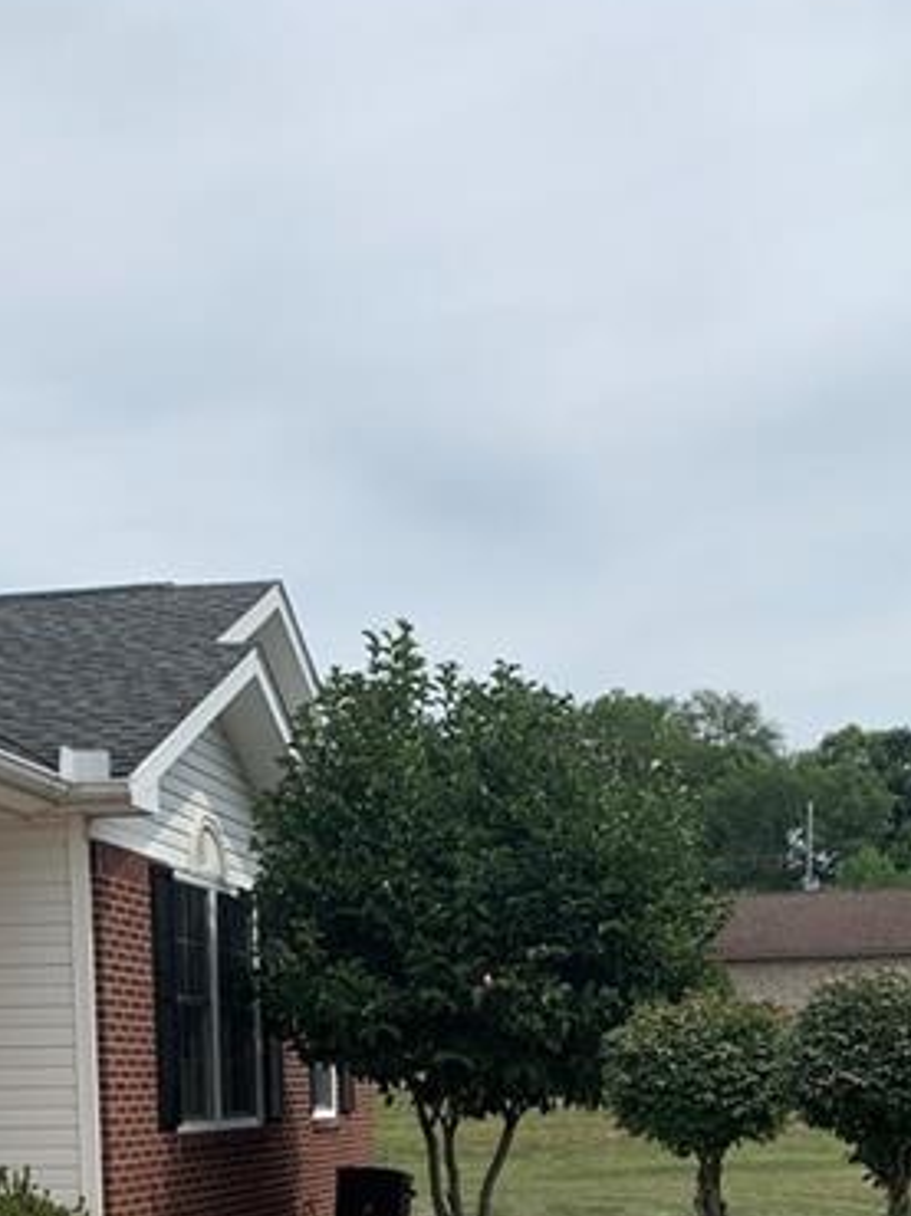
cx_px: 493
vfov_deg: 32.7
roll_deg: +0.7
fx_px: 1897
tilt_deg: -3.7
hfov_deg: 27.0
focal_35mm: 54
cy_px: 1216
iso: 25
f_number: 1.8
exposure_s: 1/3185
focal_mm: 4.25
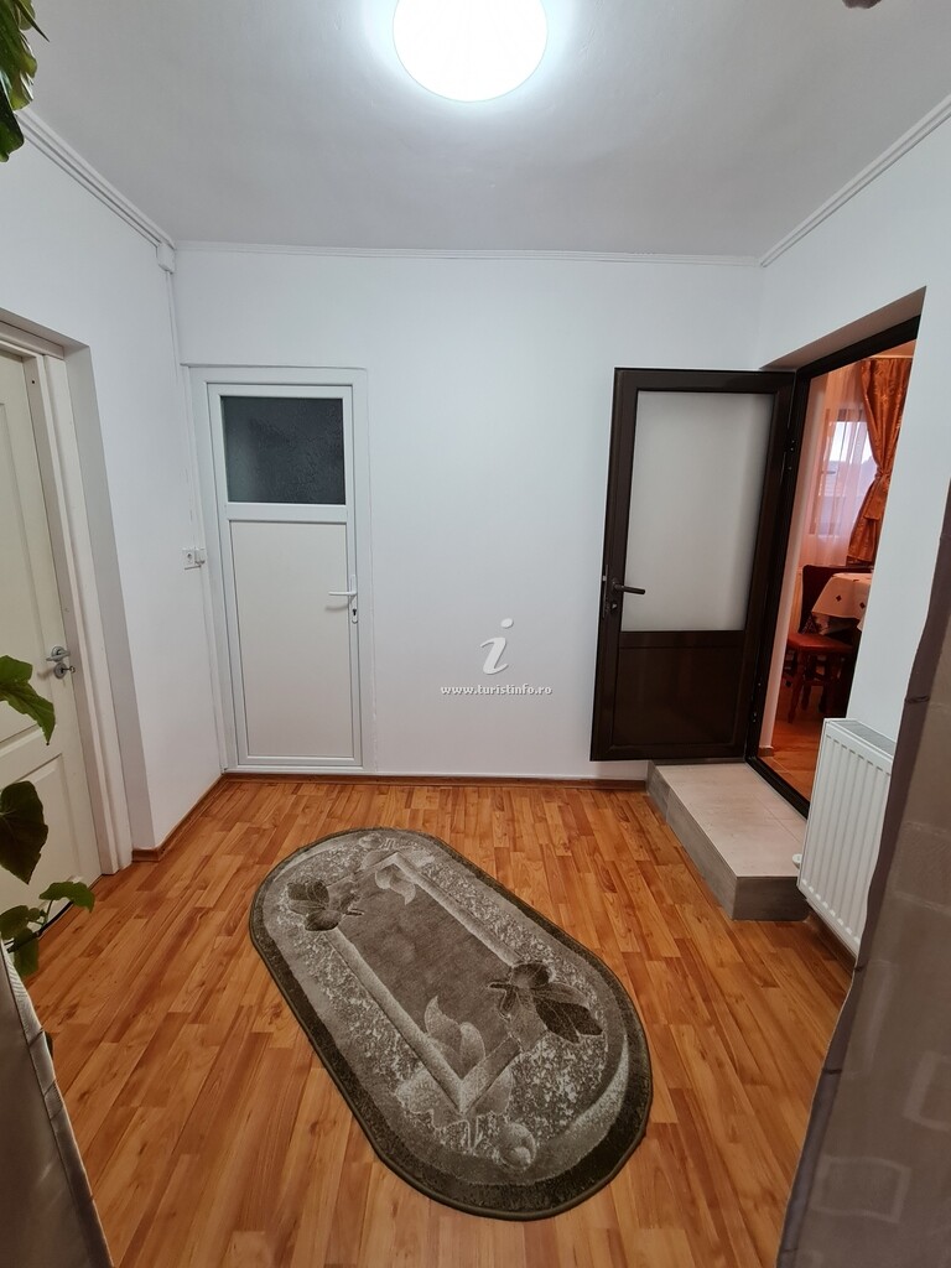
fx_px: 476
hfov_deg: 89.9
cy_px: 634
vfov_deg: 106.2
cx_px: 476
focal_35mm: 13
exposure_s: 1/50
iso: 200
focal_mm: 2.2
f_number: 2.2
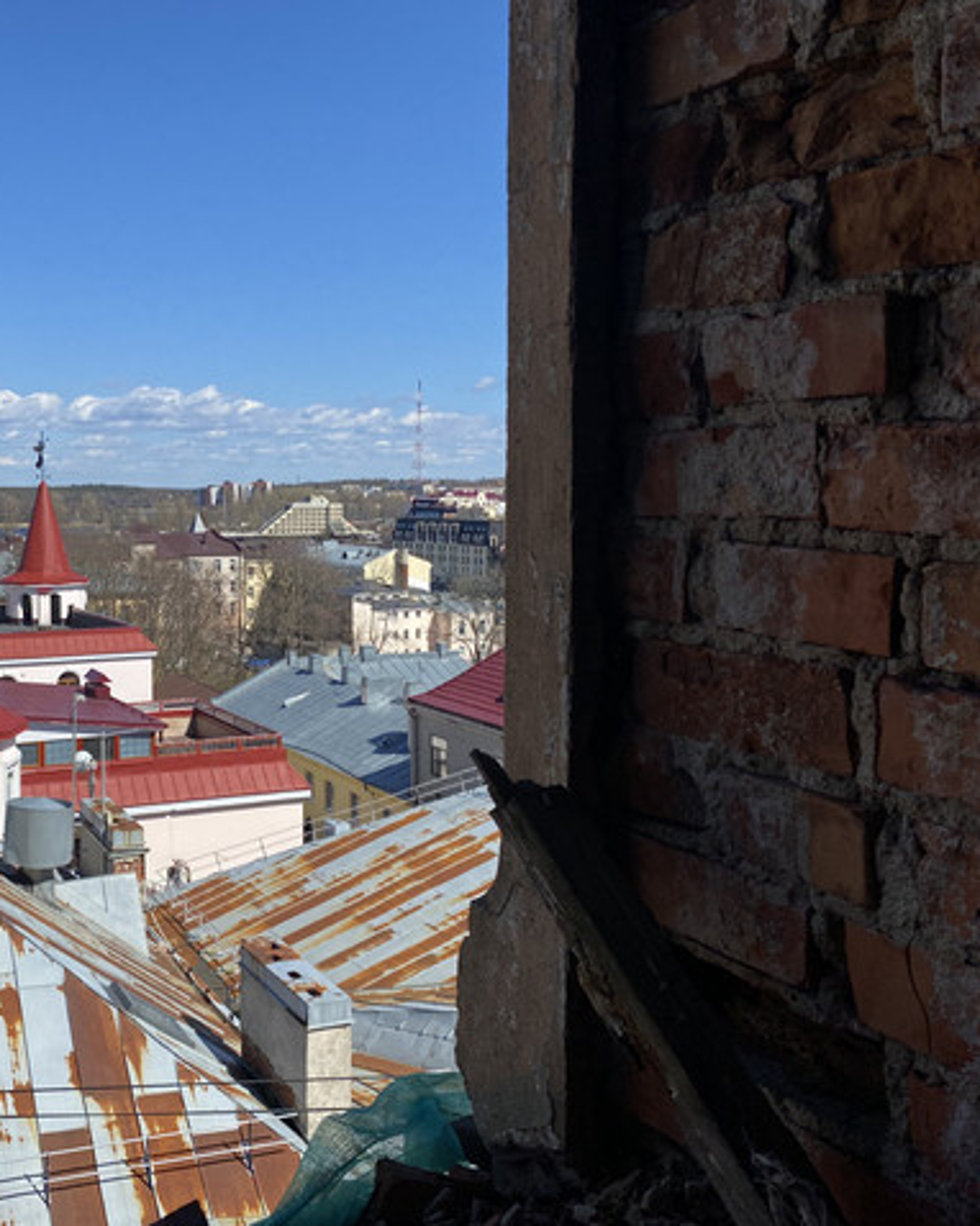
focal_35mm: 34
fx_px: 1233
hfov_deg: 41.4
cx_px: 187
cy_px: 613
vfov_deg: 52.9
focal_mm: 4.25
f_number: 1.8
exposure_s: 1/3497
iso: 32
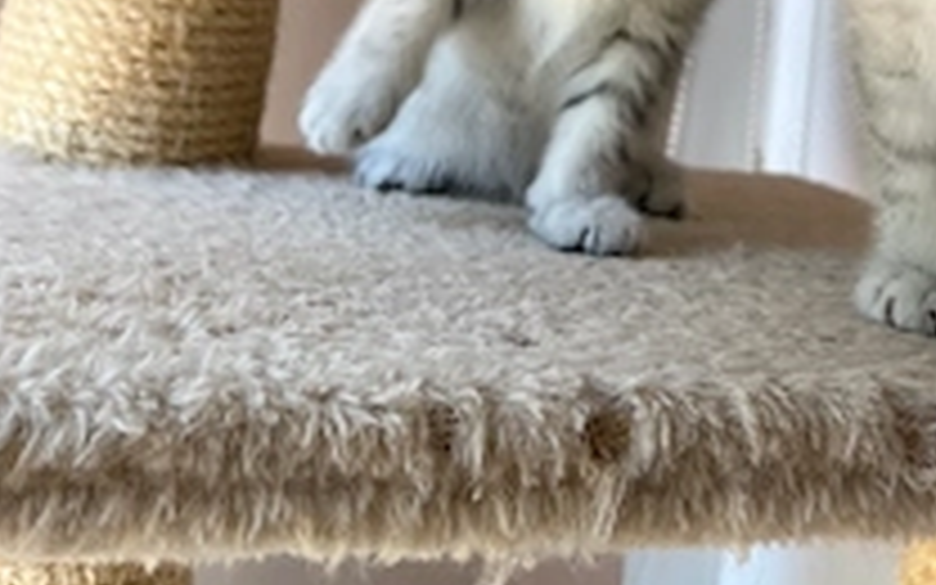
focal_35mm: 53
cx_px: 657
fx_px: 1352
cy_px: -243
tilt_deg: +7.2
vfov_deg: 21.3
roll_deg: -6.2
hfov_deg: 37.6
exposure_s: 1/121
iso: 125
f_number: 1.6
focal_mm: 5.1
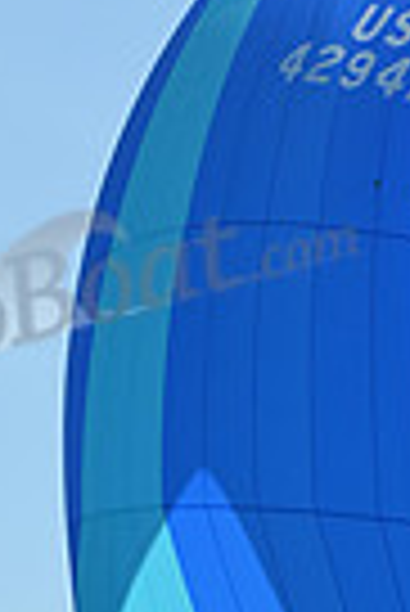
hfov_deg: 4.6
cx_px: 592
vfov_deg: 6.9
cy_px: 477
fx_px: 5095
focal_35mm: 299
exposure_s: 1/1000
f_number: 8
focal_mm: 70
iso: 320
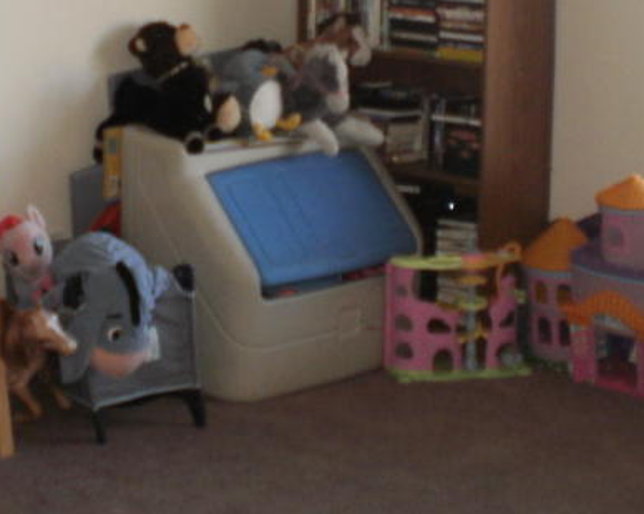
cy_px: 118
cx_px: 169
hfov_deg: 19.4
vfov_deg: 15.6
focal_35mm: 98
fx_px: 1867
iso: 160
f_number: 3.1
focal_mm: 6.3
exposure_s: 1/30
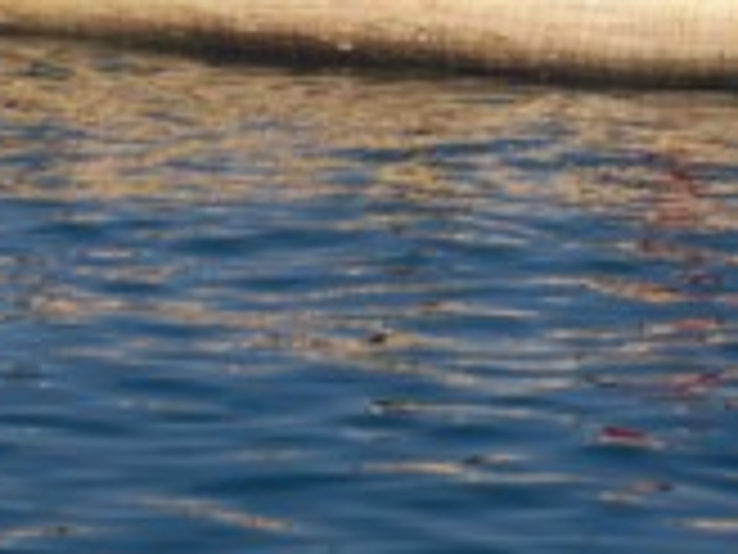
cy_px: 86
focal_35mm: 256
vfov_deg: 5.8
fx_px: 5458
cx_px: -32
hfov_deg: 7.7
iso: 64
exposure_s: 1/320
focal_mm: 18.8
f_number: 5.7
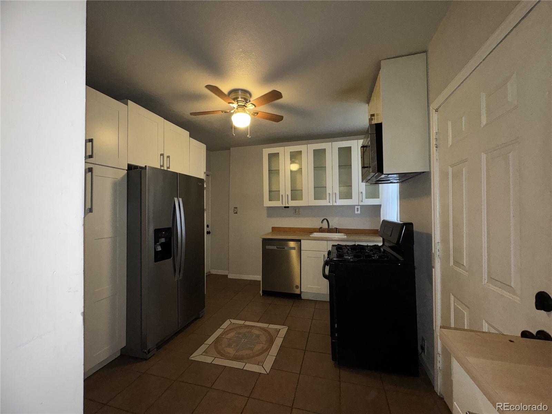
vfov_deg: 85.7
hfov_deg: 102.1
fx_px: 223
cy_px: 207
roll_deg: +0.2
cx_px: 276
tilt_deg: +0.3
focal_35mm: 14
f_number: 2.2
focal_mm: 2.22
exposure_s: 1/60
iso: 160
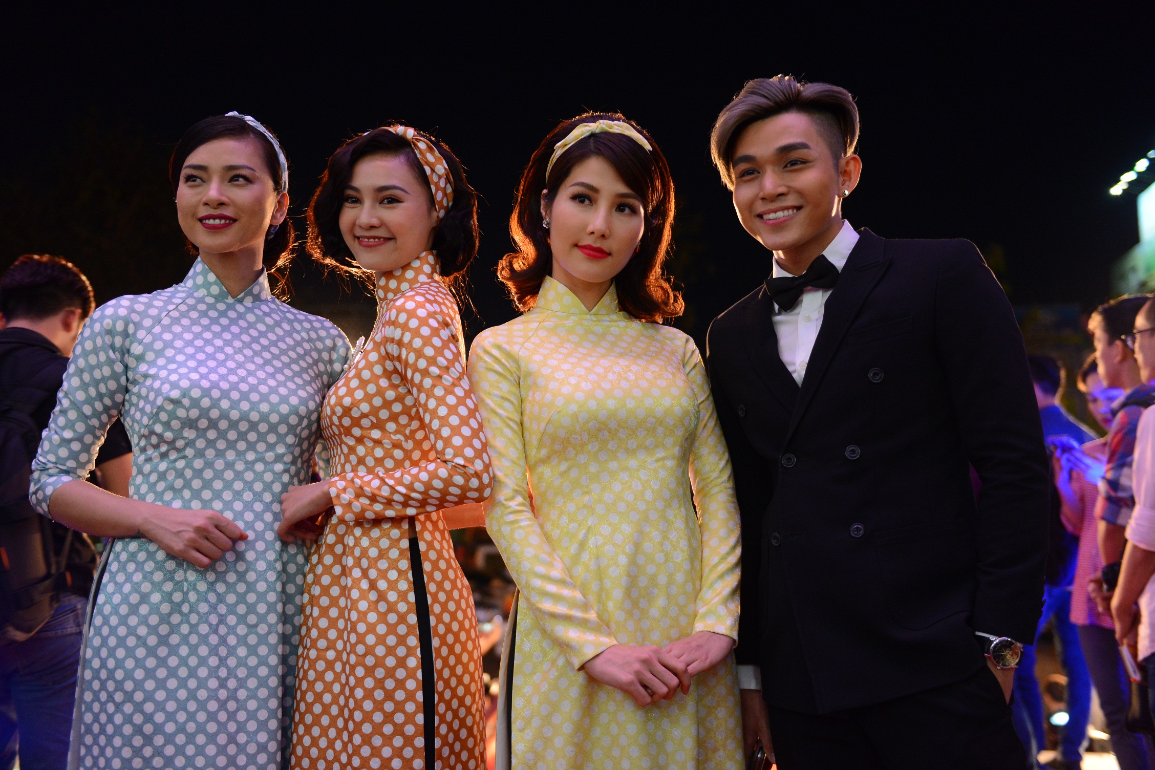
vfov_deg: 35.1
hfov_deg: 50.7
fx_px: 1219
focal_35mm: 38
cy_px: 385
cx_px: 578
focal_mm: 38
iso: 2000
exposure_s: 1/80
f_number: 2.8
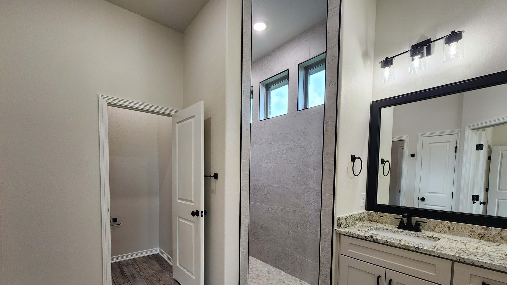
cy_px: 190
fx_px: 202
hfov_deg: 103.0
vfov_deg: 68.6
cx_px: 251
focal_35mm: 15
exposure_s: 1/60
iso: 80
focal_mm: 2.2
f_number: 2.2
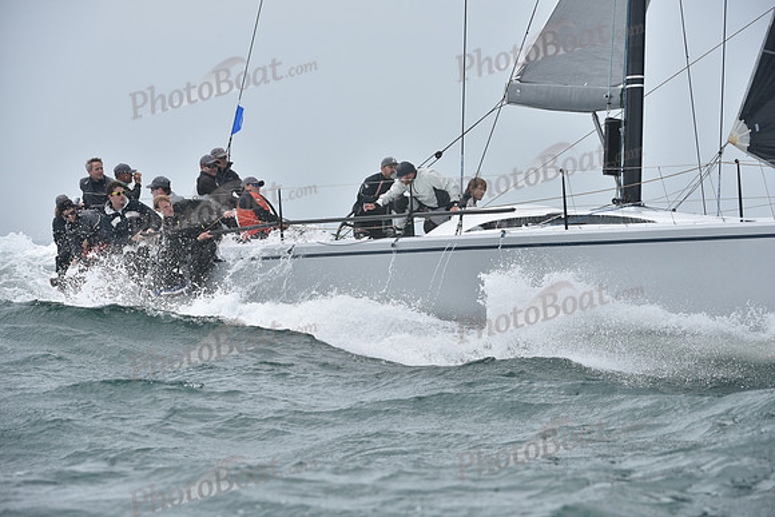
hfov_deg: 10.3
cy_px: 258
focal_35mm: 200
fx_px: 4306
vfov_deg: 6.9
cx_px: 388
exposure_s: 1/1000
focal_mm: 200
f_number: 7.1
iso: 320
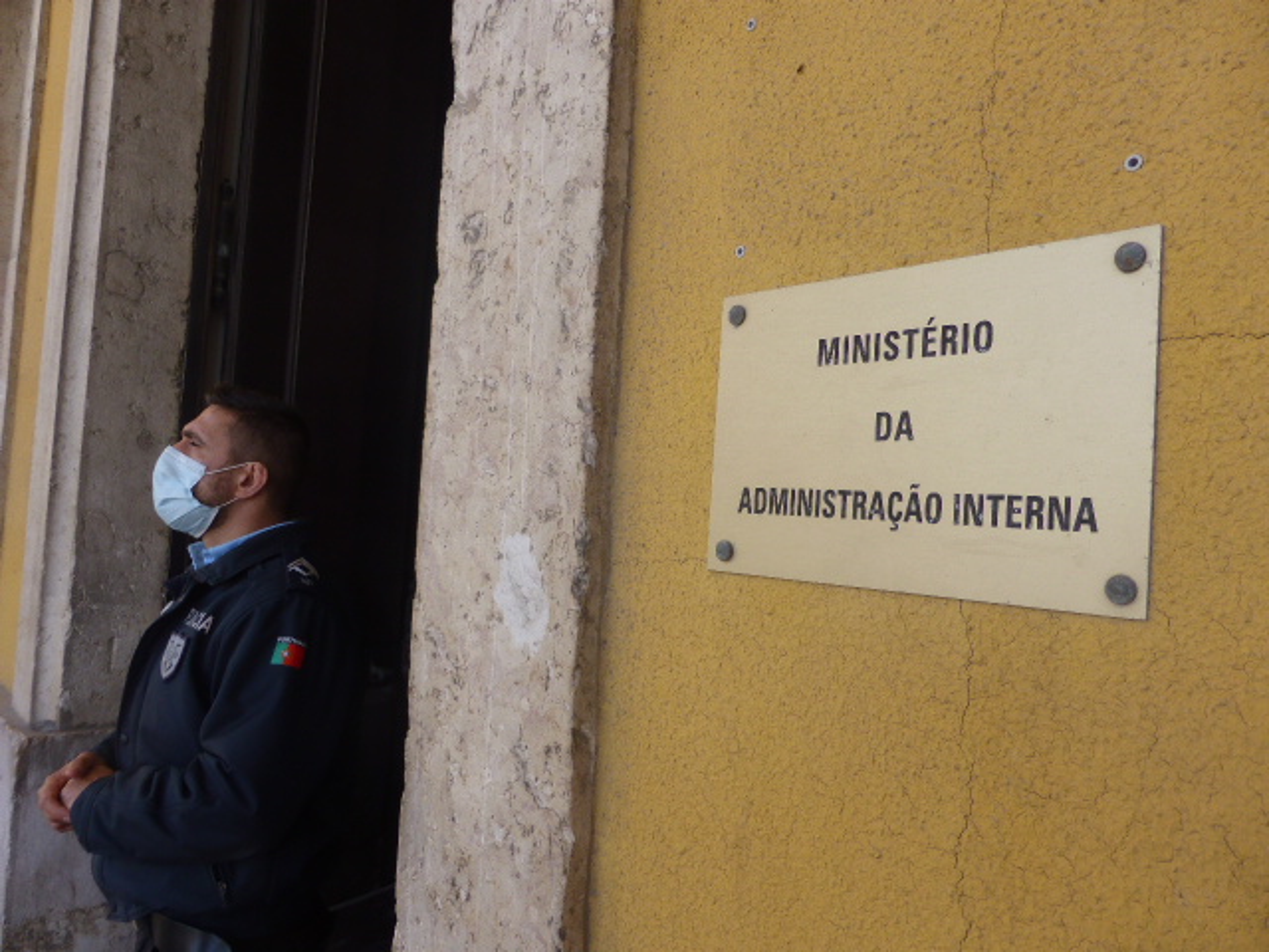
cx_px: 634
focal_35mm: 25
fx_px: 916
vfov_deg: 54.9
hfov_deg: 69.4
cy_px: 476
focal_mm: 4.3
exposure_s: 1/160
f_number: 3.3
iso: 100
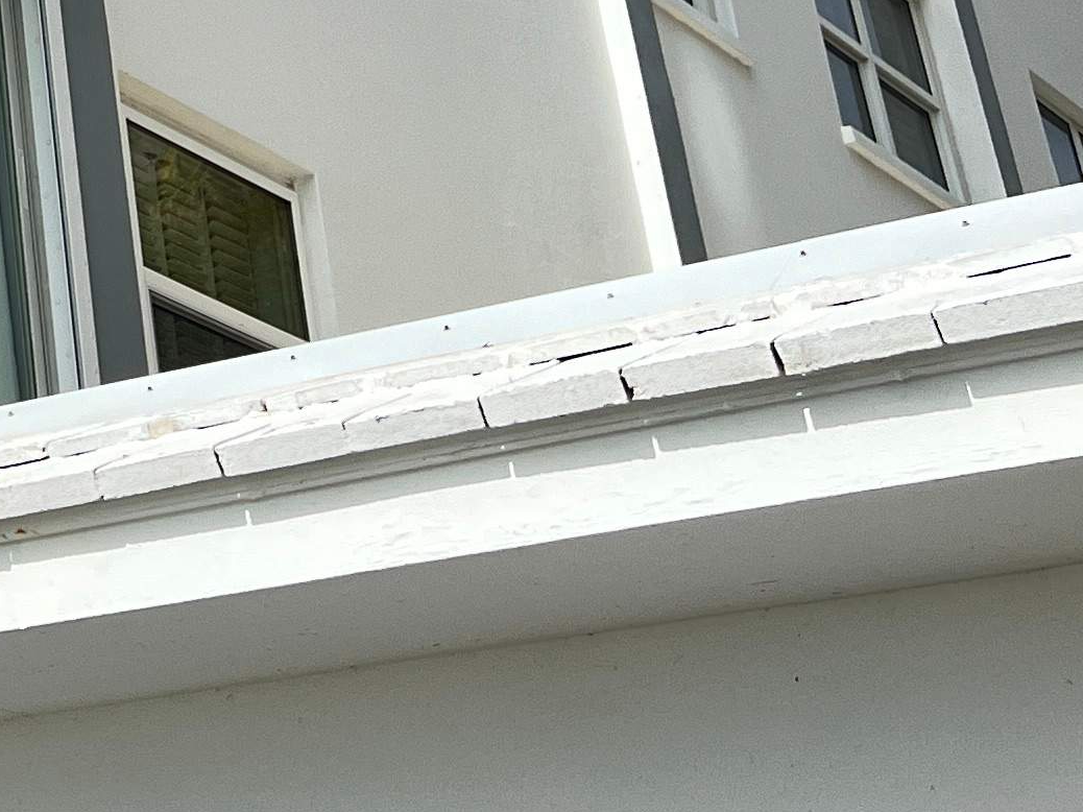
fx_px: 3159
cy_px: -495
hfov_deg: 17.5
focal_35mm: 101
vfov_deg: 13.6
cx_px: -545
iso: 50
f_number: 1.5
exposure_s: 1/5076
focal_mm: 5.7
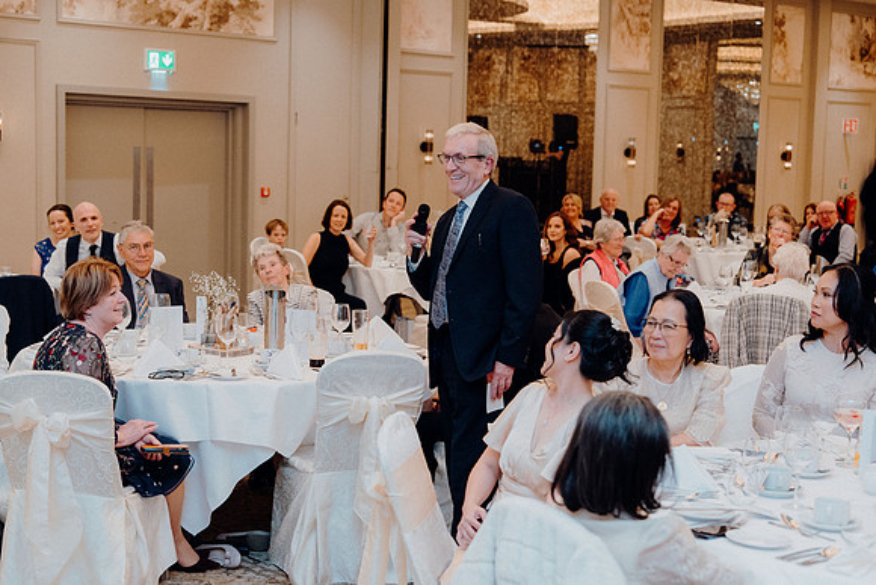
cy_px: 292
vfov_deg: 23.4
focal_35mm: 58
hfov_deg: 34.5
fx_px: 1412
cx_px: 438
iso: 3200
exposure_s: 1/160
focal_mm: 58
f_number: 3.5
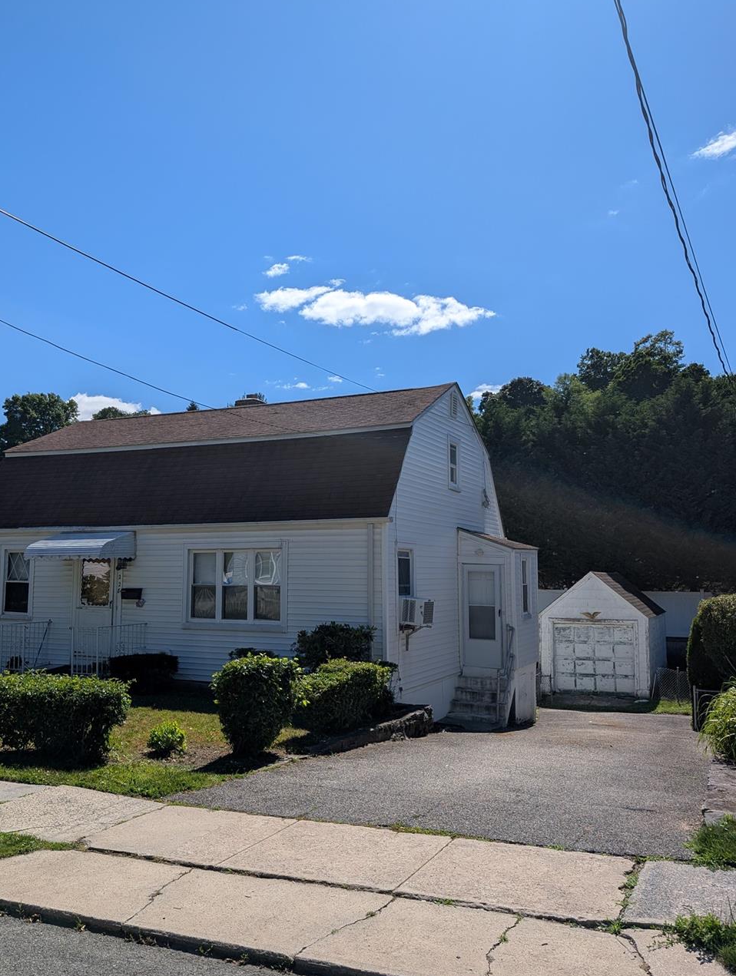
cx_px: 308
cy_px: 483
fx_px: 820
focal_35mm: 29
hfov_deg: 48.2
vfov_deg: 61.6
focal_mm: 6.9
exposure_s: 1/2146
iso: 20
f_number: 1.68
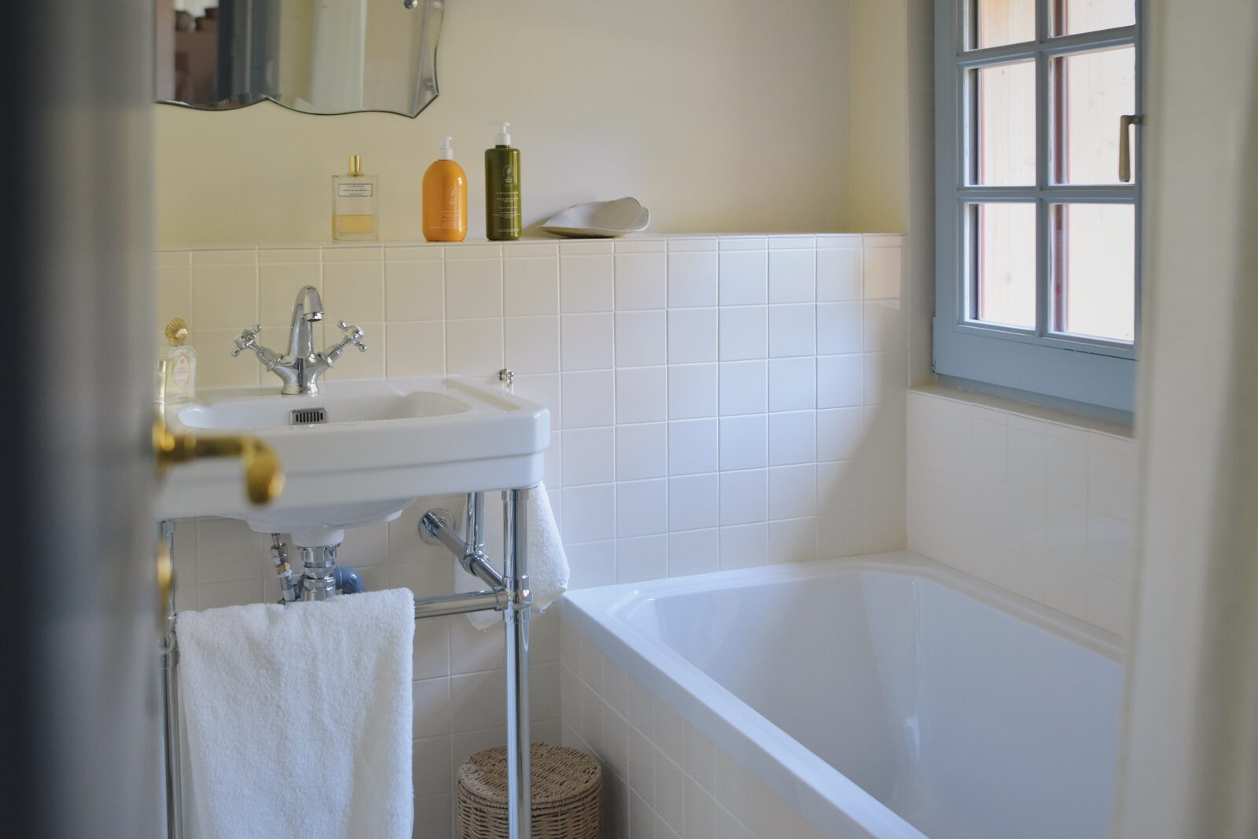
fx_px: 1258
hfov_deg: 53.1
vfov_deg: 36.9
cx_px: 629
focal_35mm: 36
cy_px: 420
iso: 1250
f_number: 2.2
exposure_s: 1/125
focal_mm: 24
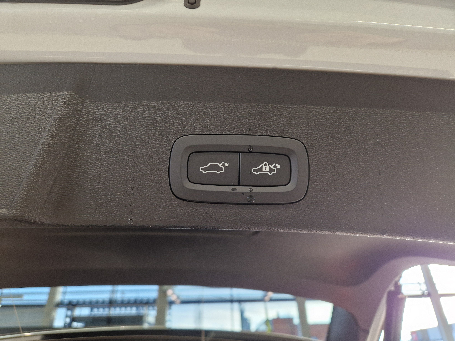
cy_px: 170
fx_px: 302
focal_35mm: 23
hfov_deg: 73.9
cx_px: 228
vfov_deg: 58.9
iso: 250
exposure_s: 1/100
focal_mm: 5.4
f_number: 1.8
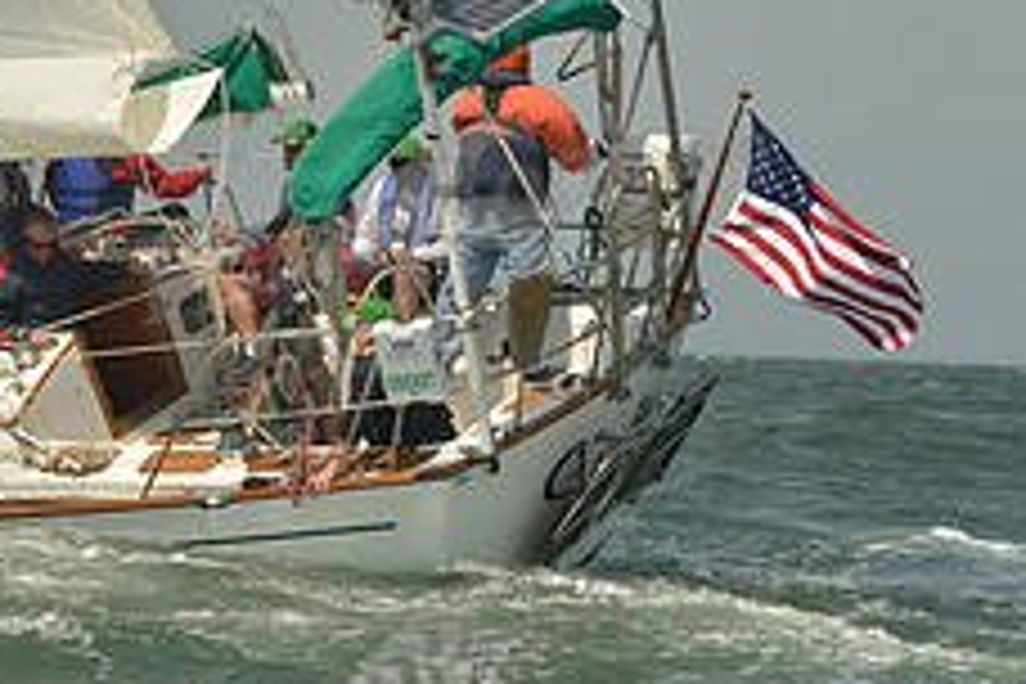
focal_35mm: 178
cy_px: 38
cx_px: -94
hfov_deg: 11.4
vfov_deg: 7.7
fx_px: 5073
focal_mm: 70
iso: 200
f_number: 8
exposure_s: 1/1250
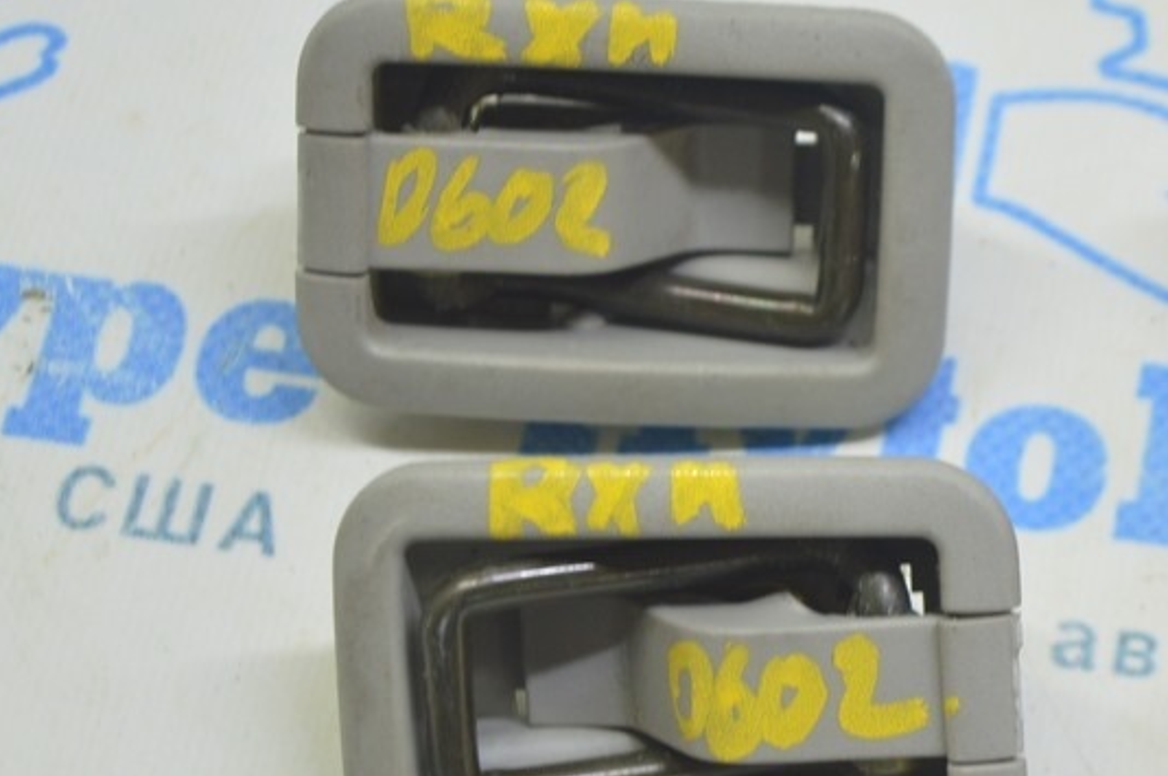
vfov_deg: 9.9
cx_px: 1098
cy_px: 427
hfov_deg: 14.7
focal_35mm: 138
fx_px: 4473
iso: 400
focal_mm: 48
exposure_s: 1/20
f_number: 5.6
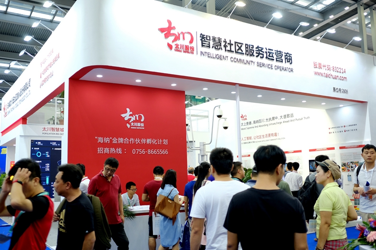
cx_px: 188
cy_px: 125
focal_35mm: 35
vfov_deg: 37.8
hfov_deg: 54.4
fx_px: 365
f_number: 2
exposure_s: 1/100
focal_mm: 23
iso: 400
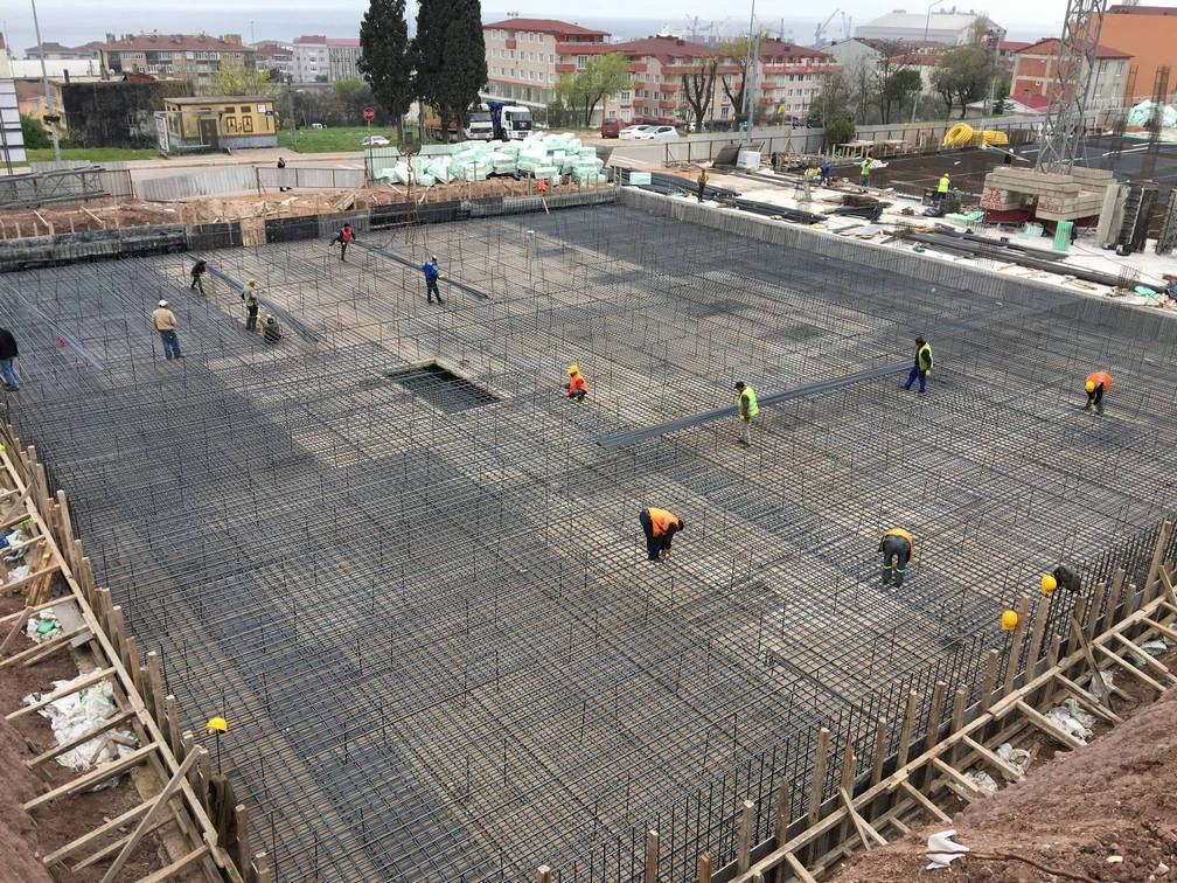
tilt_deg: -21.9
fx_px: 986
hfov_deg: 61.7
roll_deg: -1.7
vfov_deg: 48.2
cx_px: 588
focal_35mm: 29
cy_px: 442
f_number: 2.2
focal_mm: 4.15
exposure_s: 1/120
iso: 25
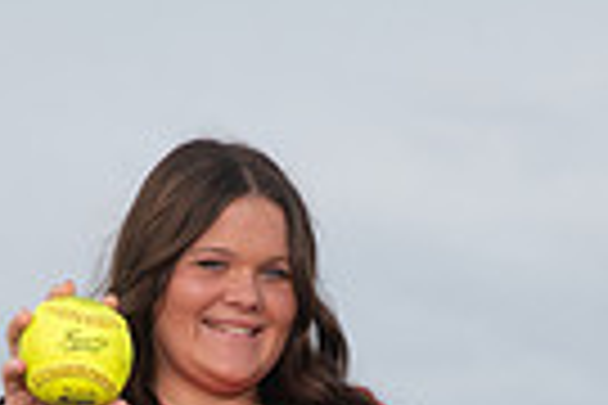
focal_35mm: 194
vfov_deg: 6.7
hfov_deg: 10.6
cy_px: 958
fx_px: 3276
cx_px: 275
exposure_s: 1/400
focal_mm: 58
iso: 200
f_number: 6.3
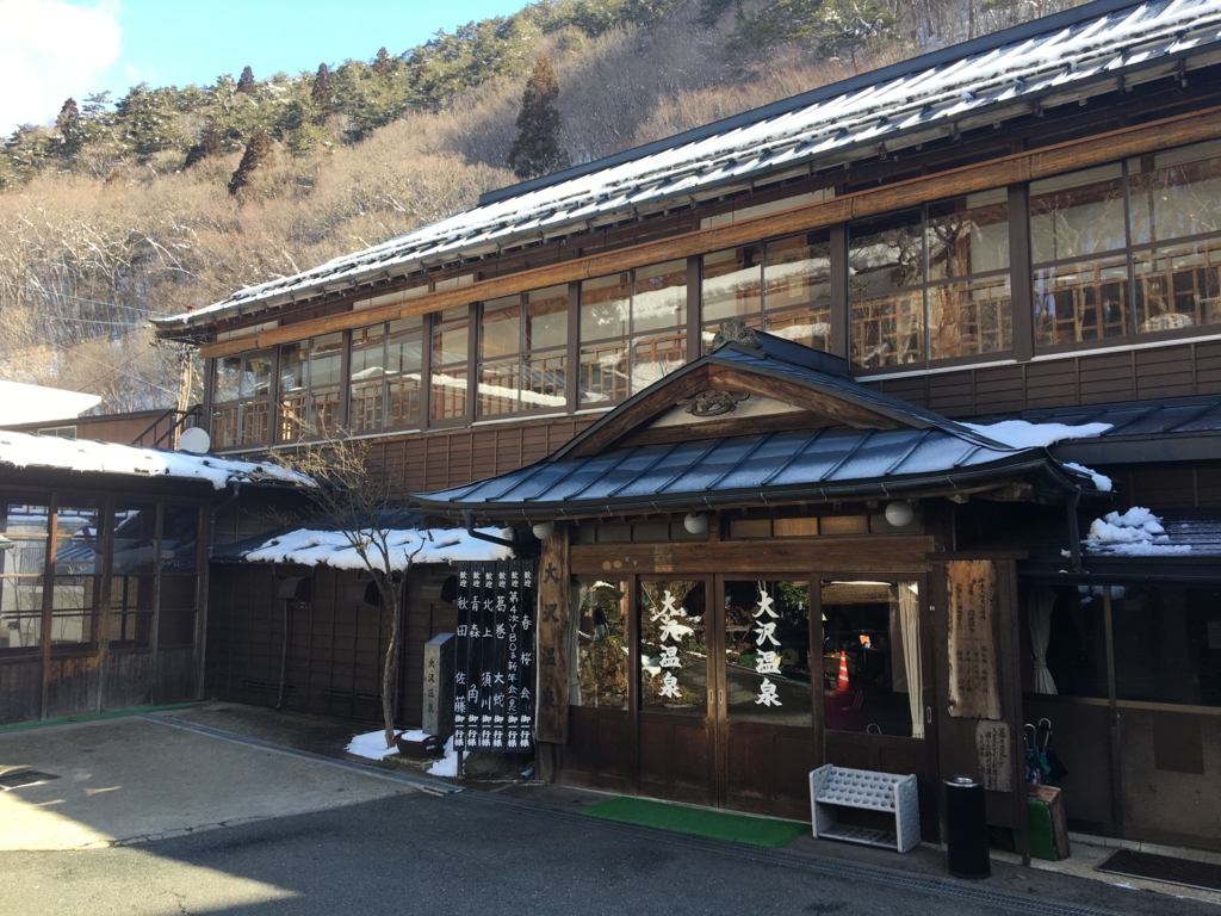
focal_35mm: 29
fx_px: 1023
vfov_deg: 48.2
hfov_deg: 61.7
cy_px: 458
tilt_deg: +6.8
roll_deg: +0.2
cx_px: 610
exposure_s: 1/246
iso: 25
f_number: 2.2
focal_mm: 4.15
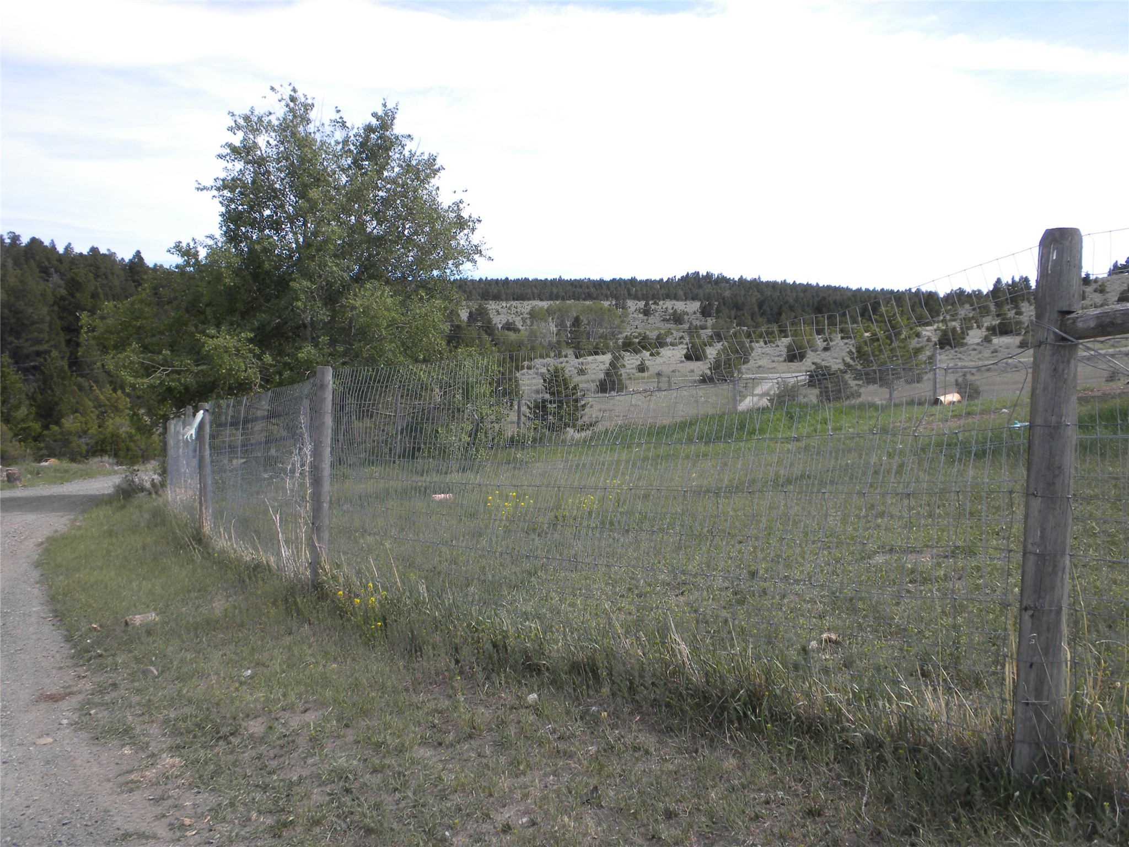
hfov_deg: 50.1
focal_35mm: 37
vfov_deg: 38.7
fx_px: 1207
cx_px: 564
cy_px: 424
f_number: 10
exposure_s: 1/75.4
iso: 64
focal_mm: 6.6
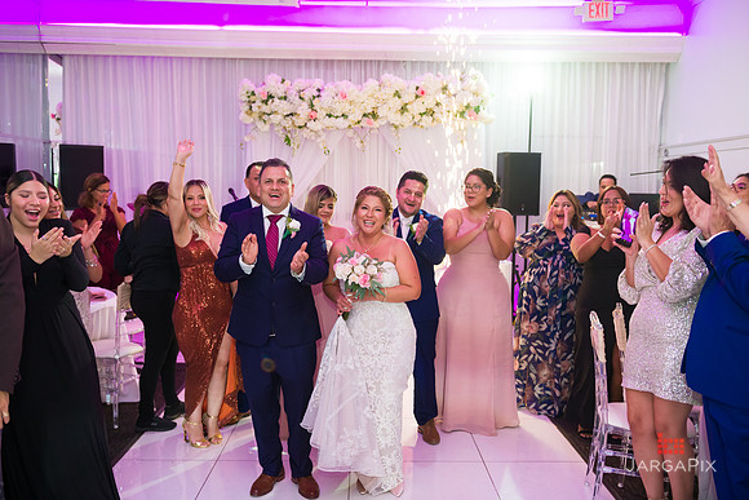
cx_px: 374
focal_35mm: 32
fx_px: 666
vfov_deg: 41.1
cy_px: 250
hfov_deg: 58.7
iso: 1000
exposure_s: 1/200
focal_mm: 32
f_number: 3.2
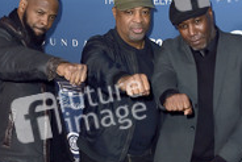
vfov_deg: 17.8
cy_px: 178
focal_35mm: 74
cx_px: 118
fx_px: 498
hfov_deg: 27.3
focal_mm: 34
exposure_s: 1/250
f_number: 5.6
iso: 250
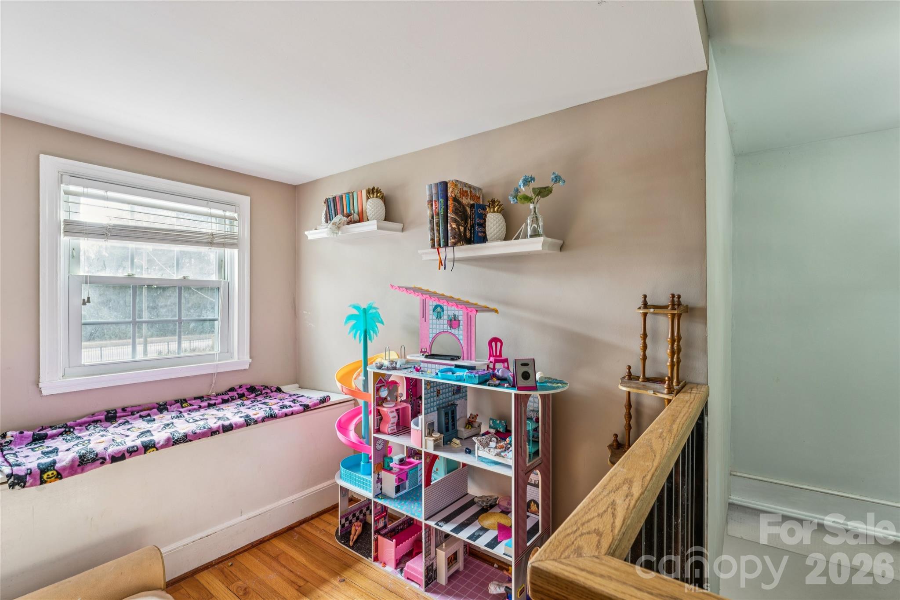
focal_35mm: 16
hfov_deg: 95.3
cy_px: 300
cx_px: 450
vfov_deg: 72.4
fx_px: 410
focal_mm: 16.4
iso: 100
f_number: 13
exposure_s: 1/1.25
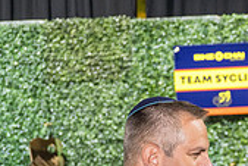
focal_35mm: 127
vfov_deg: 10.5
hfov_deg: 15.2
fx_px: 876
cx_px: 338
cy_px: 246
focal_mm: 37
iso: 1250
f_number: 2.8
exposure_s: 1/200
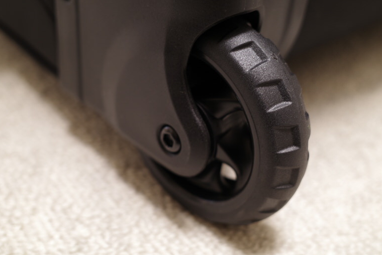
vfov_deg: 37.9
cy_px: 130
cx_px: 197
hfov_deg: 54.4
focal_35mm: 35
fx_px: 371
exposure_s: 1/2.5
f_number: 2.8
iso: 100
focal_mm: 18.3
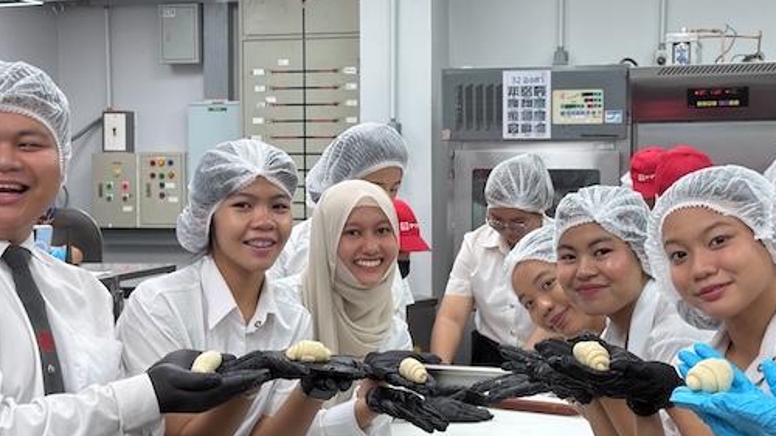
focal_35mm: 61
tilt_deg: -1.9
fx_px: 1255
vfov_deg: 19.7
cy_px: 209
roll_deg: +0.7
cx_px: 414
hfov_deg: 34.3
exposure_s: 1/184
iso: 80
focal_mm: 6.76
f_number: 1.78
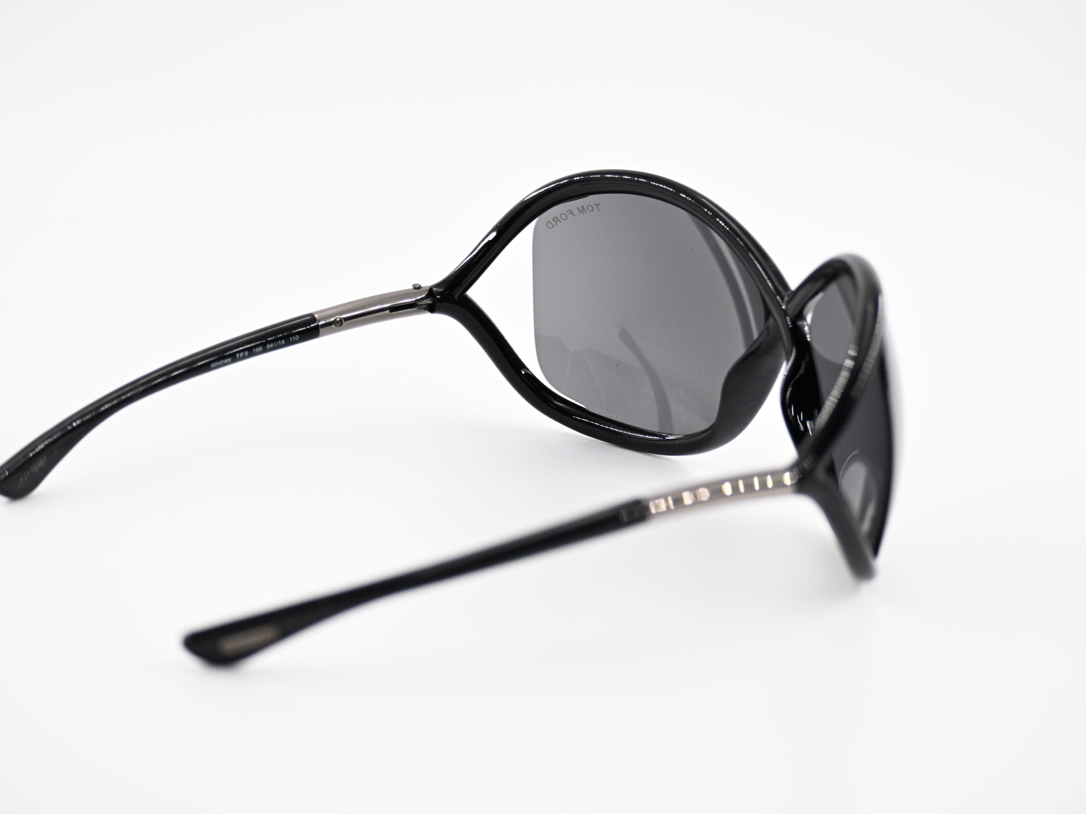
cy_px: 407
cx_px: 532
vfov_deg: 13.9
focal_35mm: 107
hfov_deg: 18.5
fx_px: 3342
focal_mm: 65
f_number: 4.8
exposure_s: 1/640
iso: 800
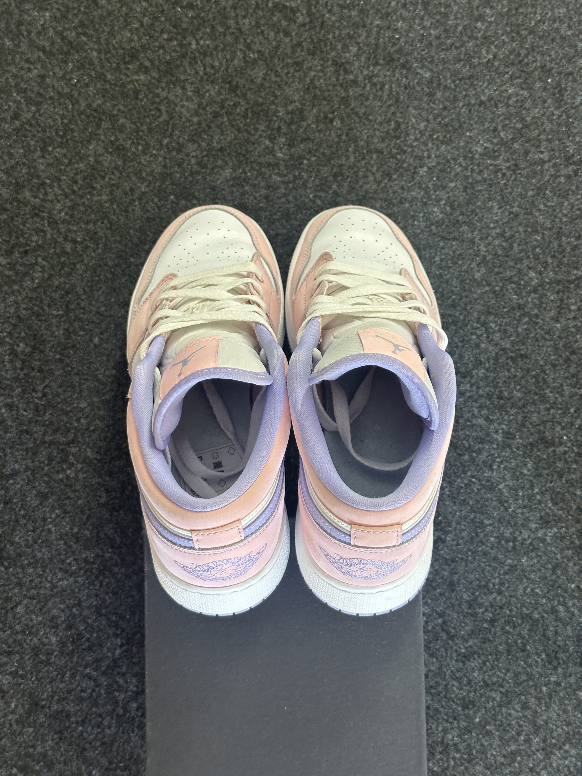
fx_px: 1076
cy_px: 388
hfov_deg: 30.3
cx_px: 291
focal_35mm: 48
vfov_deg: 39.7
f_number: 1.78
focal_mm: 6.86
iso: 125
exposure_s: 1/50
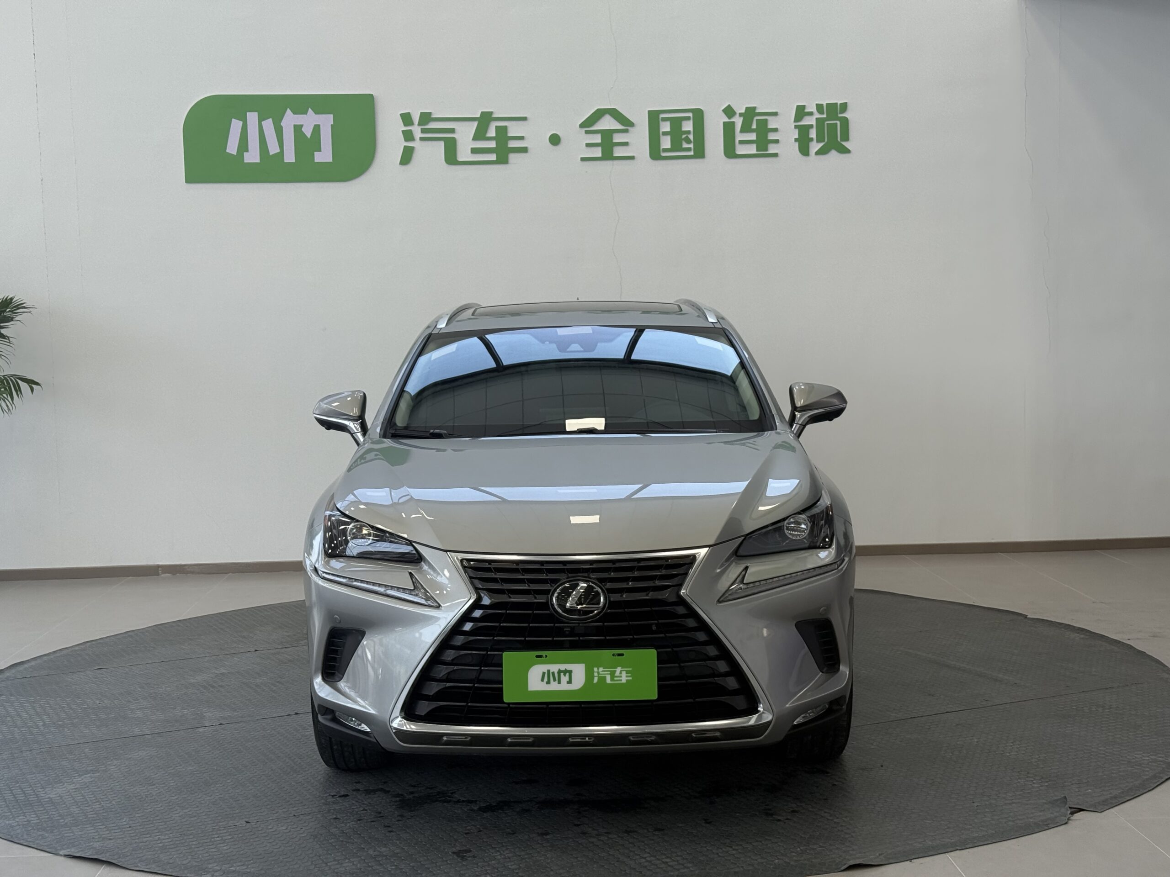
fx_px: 1622
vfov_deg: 30.3
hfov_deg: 39.7
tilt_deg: -3.5
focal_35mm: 48
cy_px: 438
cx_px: 585
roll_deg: +0.9
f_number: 1.78
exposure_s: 1/242
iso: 100
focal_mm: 6.76
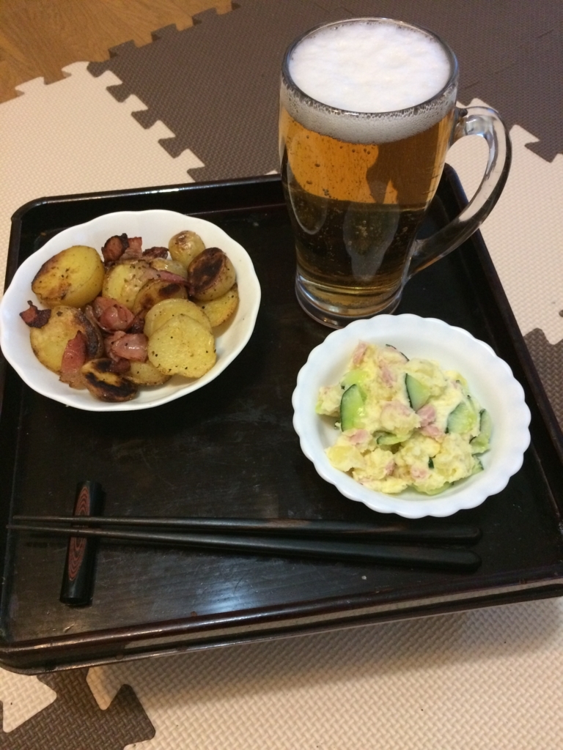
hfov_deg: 48.2
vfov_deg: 61.7
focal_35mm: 29
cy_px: 375
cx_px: 282
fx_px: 629
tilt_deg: -56.3
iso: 320
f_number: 2.2
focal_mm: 4.15
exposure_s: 1/20
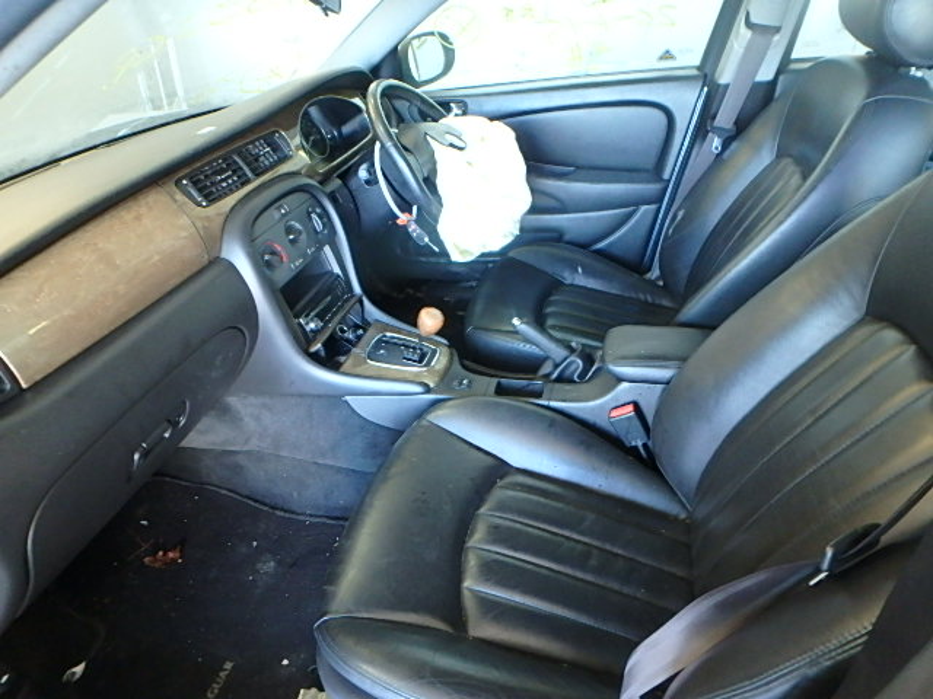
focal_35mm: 21
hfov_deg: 79.0
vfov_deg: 63.4
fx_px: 566
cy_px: 350
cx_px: 466
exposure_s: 1/15
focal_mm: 3.7
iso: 800
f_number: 3.5
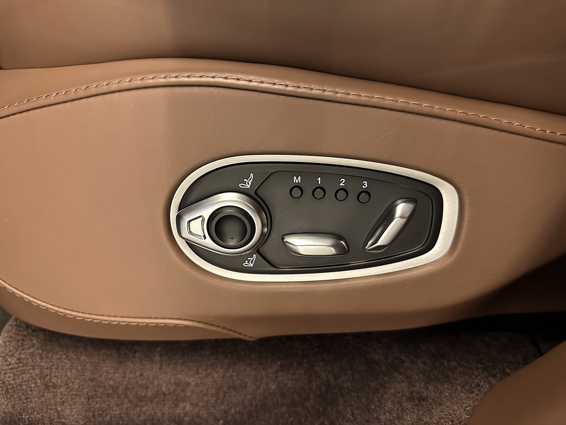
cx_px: 283
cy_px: 212
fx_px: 392
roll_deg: -0.1
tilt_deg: -28.9
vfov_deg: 56.8
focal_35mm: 24
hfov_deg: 71.6
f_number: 1.78
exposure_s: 1/33
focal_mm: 6.86
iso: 640
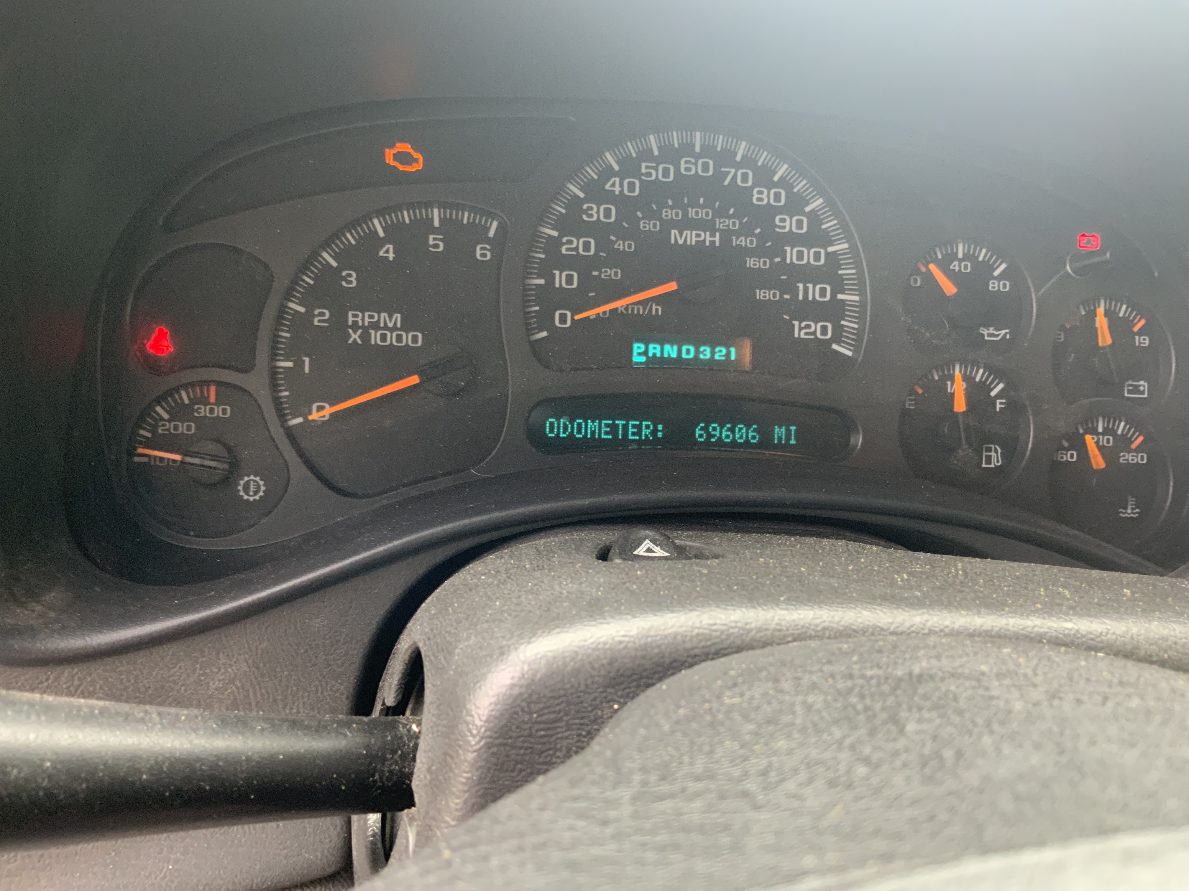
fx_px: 996
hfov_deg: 61.7
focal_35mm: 29
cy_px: 446
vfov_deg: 48.2
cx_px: 594
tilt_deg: -30.4
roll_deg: -7.8
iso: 160
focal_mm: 3
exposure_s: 1/60
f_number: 1.8
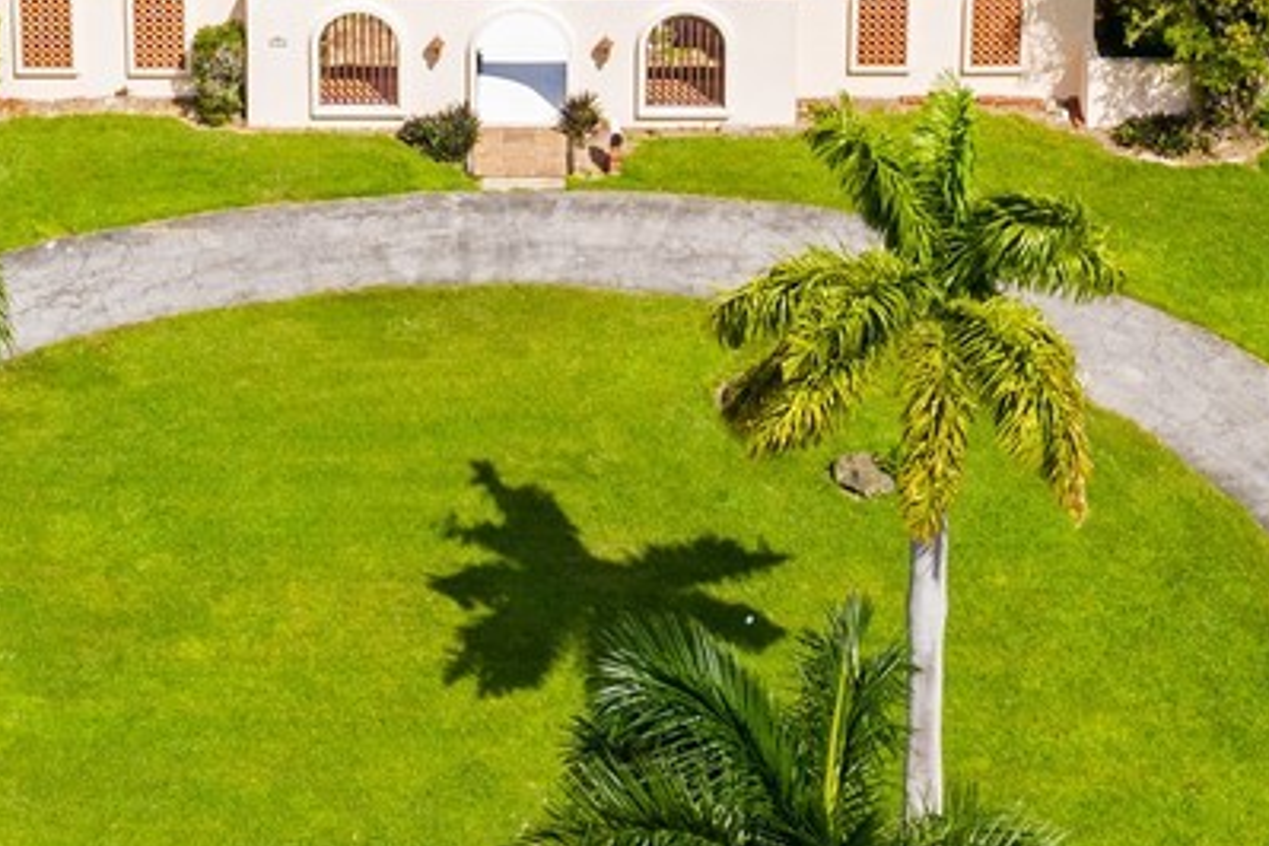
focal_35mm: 119
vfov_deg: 10.8
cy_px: -630
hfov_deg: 17.2
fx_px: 4194
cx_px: 485
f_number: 5
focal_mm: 10.26
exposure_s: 1/800
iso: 100
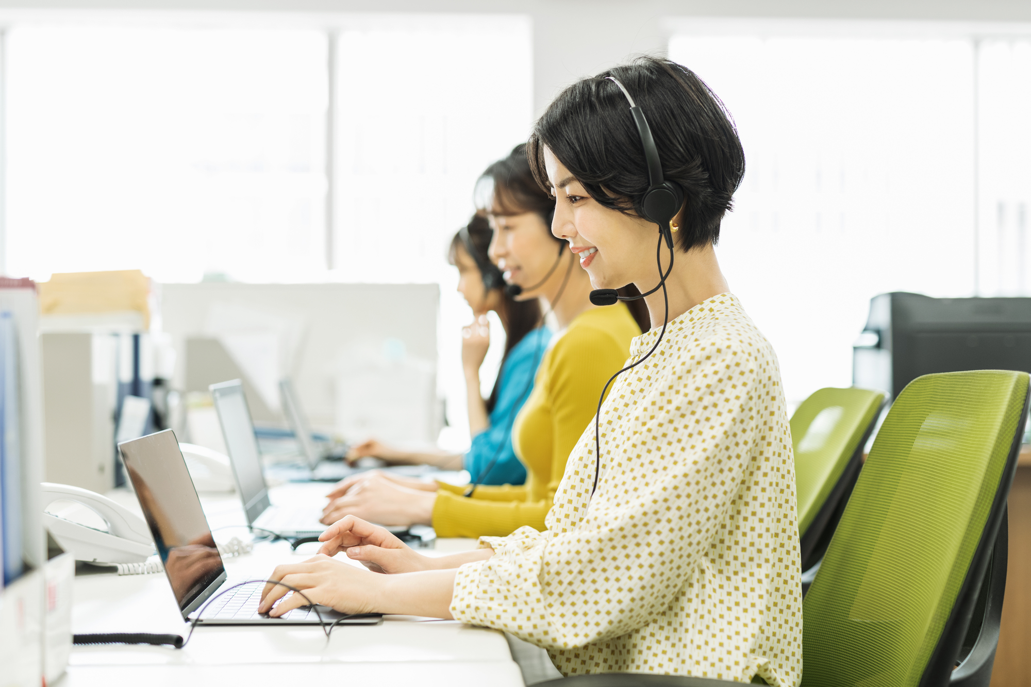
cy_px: 344
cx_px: 516
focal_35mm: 50
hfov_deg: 39.6
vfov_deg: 27.0
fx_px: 1432
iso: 400
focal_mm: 50
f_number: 2.2
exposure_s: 1/200
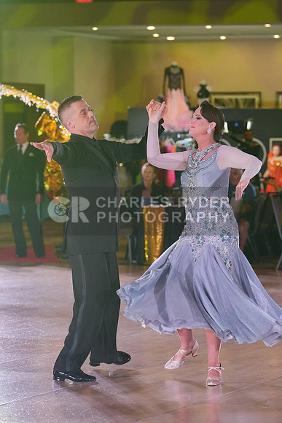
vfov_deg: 12.4
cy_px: 212
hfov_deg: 8.3
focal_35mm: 165
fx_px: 1937
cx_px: 141
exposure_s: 1/400
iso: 2000
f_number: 4
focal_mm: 110
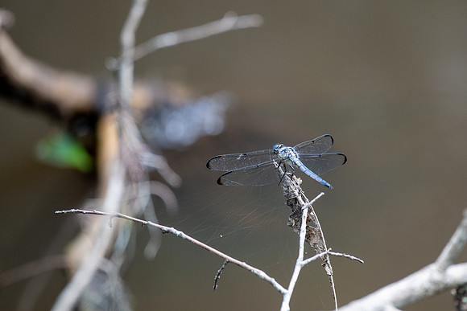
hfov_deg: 2.5
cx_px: 320
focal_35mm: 823
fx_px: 10674
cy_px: 159
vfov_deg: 1.7
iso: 1250
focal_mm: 600
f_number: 6.3
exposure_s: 1/200
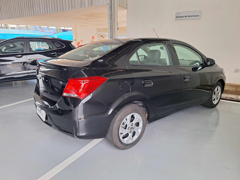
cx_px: 120
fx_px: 159
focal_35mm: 23
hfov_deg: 73.9
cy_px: 90
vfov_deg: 58.9
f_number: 1.8
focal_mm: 5.54
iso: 125
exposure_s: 1/40
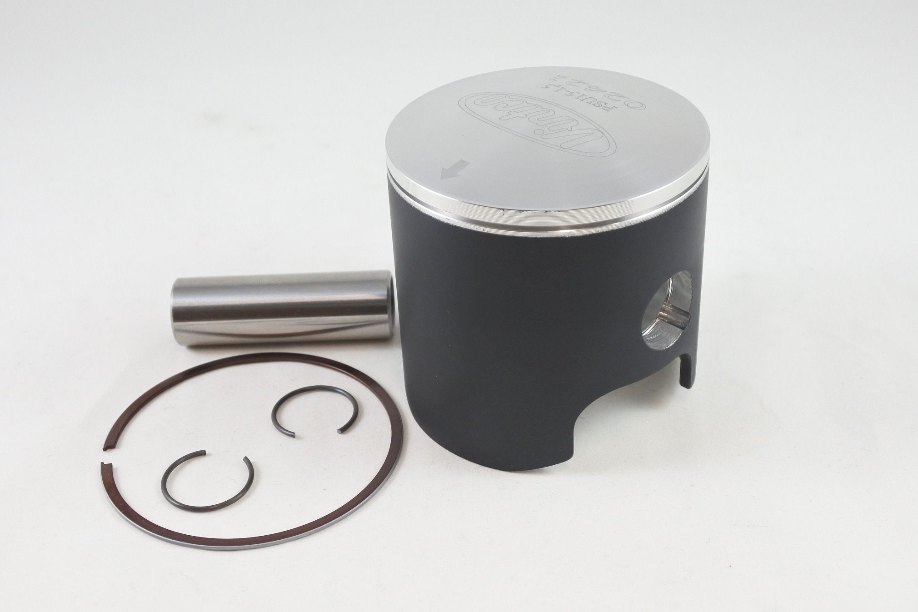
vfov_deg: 36.9
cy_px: 306
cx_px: 459
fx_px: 918
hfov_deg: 53.1
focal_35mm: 36
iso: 450
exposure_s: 1/125
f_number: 4
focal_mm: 13.7
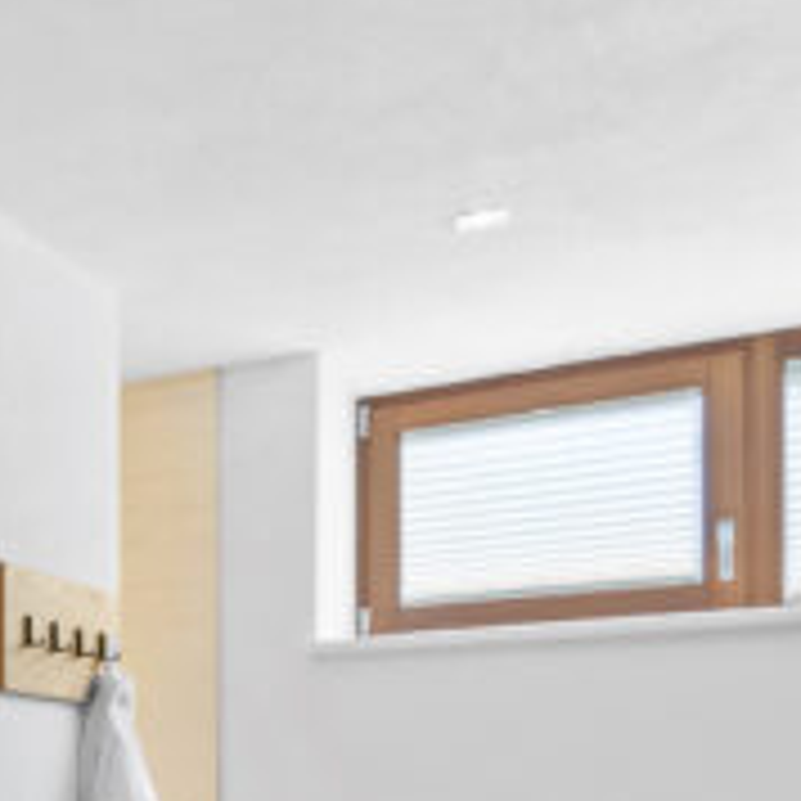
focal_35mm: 55
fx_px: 1440
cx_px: -450
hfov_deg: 23.6
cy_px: 828
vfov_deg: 28.8
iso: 100
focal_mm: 10
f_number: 10
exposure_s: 1/2
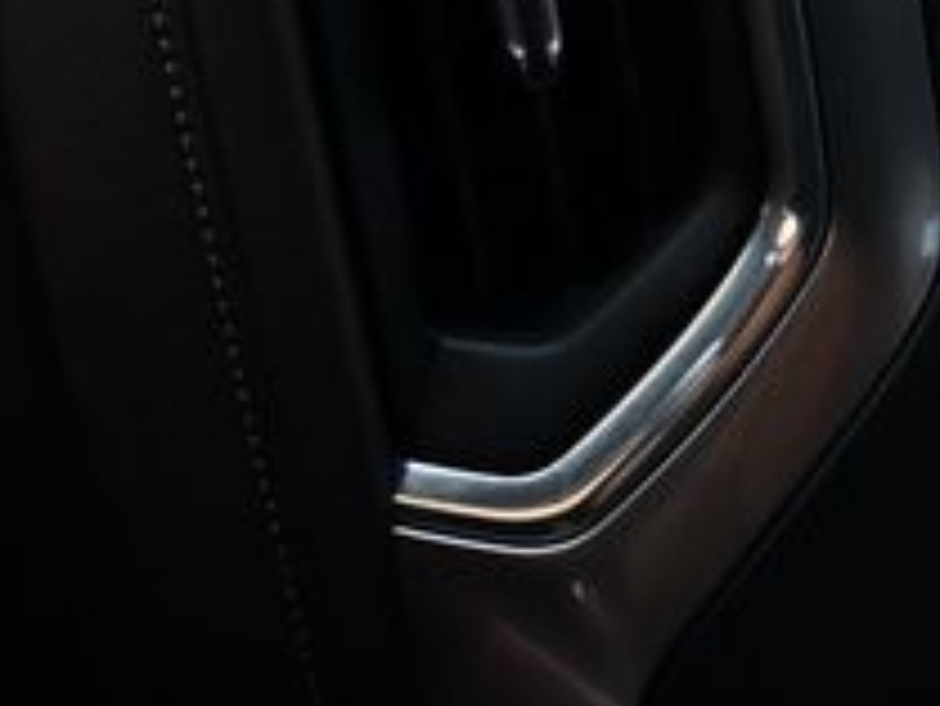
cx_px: 1286
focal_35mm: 106
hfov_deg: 17.2
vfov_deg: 13.9
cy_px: 103
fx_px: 2880
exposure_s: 1/250
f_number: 4
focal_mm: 18
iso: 400
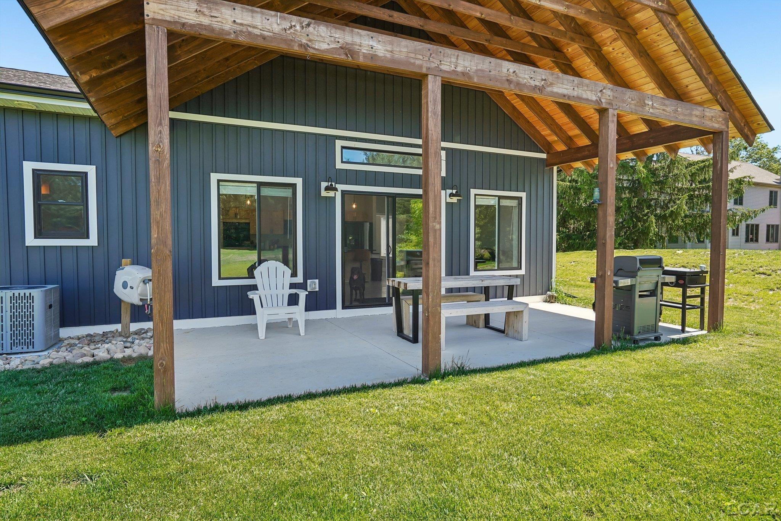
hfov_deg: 84.0
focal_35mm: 20
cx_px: 390
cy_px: 260
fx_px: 434
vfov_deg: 61.9
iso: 400
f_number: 8
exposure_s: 1/160
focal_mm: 20
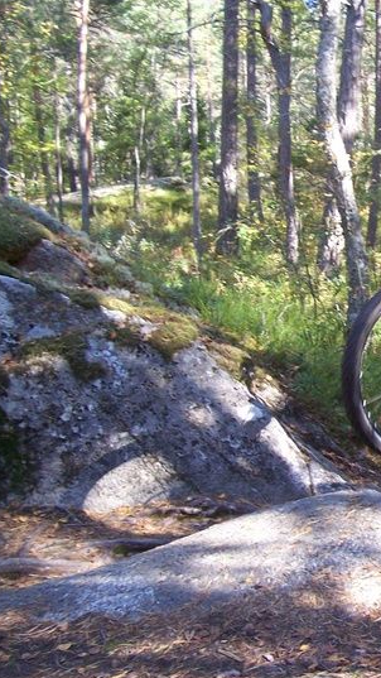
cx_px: 446
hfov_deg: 22.3
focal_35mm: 50
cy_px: 342
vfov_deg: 41.3
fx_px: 898
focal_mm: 5.6
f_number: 2.7
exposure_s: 1/180
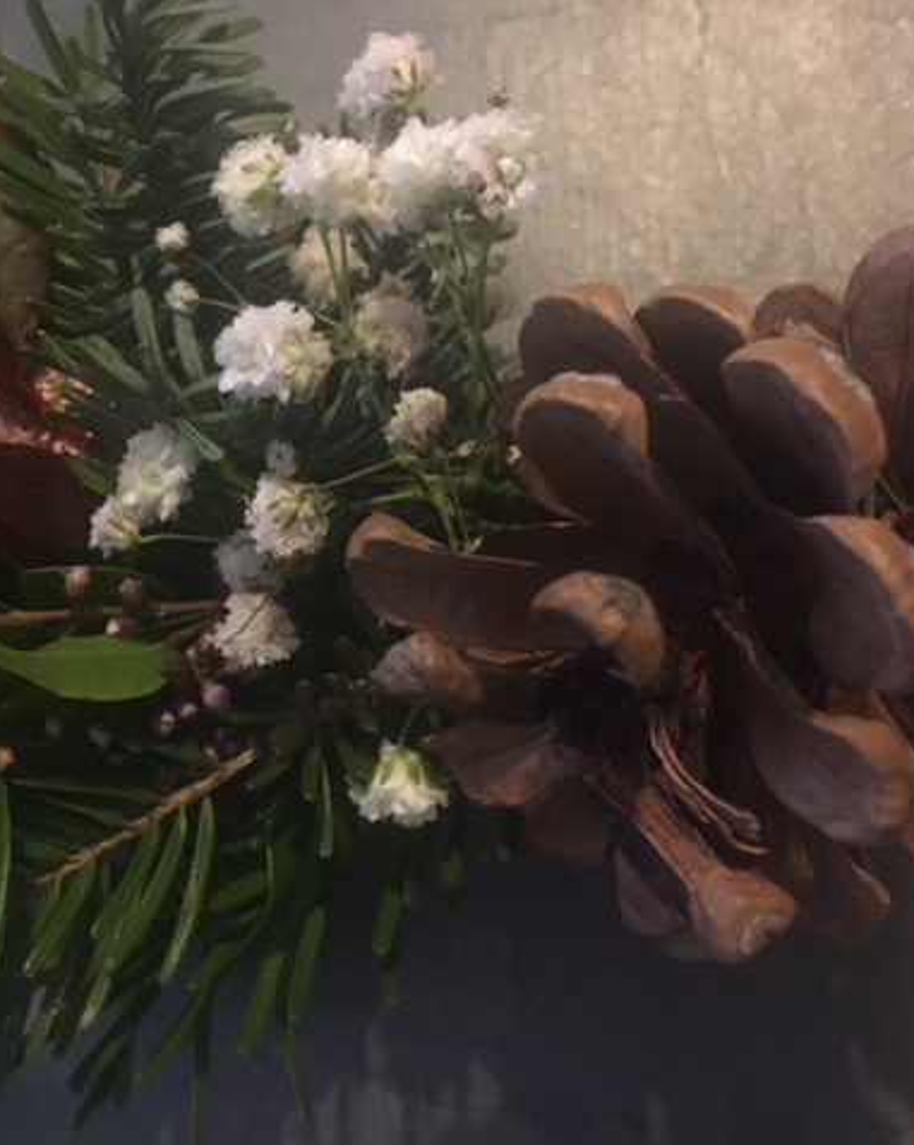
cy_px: 574
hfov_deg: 38.8
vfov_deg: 48.0
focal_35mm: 38
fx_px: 1286
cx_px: 333
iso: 500
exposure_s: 1/17
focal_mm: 4.15
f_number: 2.2
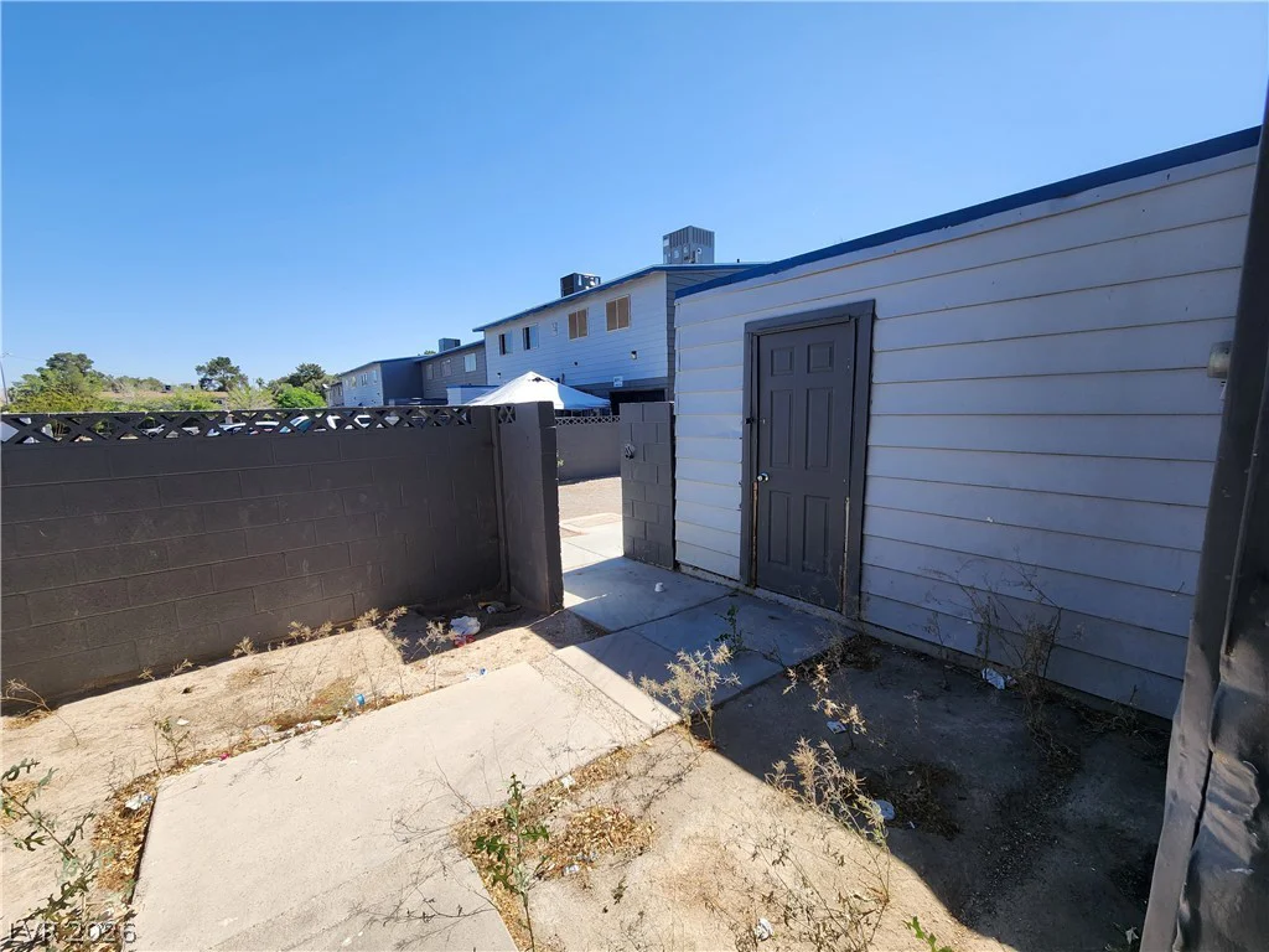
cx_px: 634
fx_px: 477
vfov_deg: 89.9
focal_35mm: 13
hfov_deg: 106.2
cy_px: 476
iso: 50
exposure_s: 1/1384
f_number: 2.2
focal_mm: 2.2
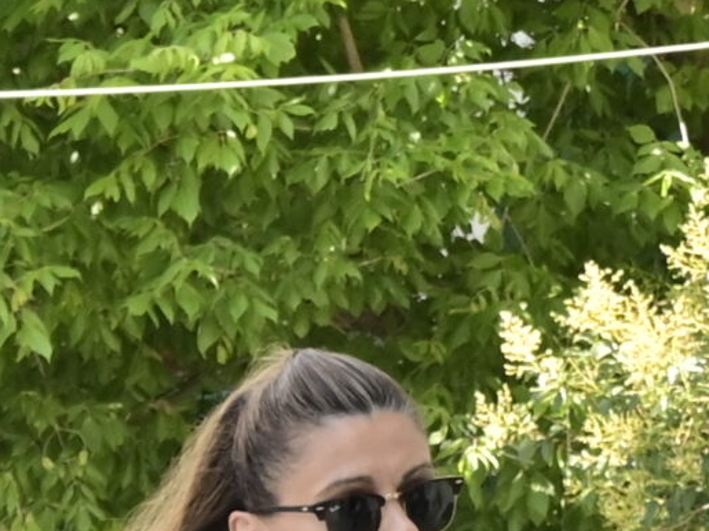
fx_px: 11549
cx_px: 887
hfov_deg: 3.5
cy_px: 1026
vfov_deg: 2.6
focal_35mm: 564
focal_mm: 79
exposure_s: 1/250
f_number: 9
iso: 800
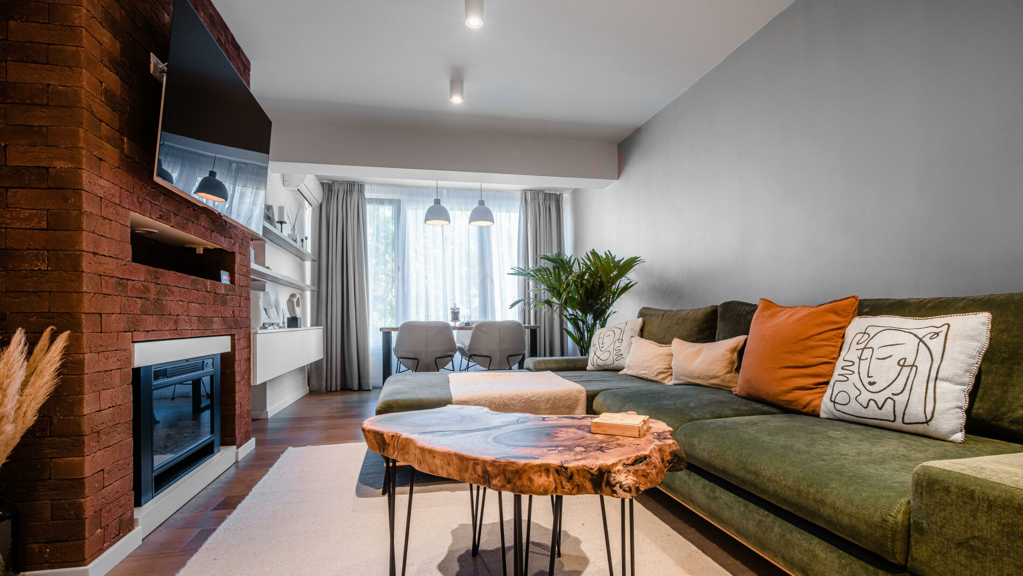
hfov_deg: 92.7
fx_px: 488
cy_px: 308
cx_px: 508
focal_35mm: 18
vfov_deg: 61.0
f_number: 9
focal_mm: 17
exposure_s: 1/2.5
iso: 100
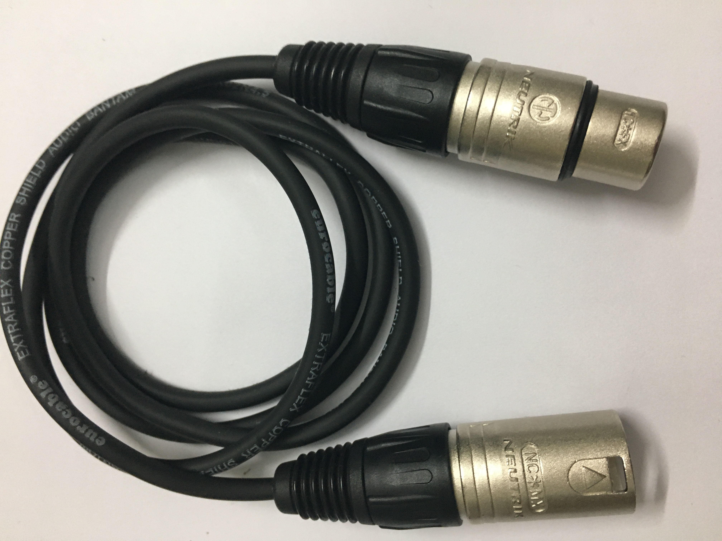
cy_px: 270
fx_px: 605
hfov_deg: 61.7
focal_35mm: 29
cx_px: 361
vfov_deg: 48.2
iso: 160
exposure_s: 1/33
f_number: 2.2
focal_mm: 4.15
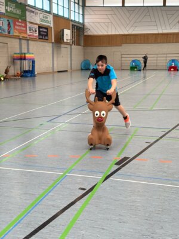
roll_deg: -2.5
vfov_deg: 39.7
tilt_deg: -11.2
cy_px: 120
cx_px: 90
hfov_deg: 30.3
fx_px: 331
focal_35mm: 48
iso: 64
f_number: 1.78
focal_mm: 6.86
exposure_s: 1/50
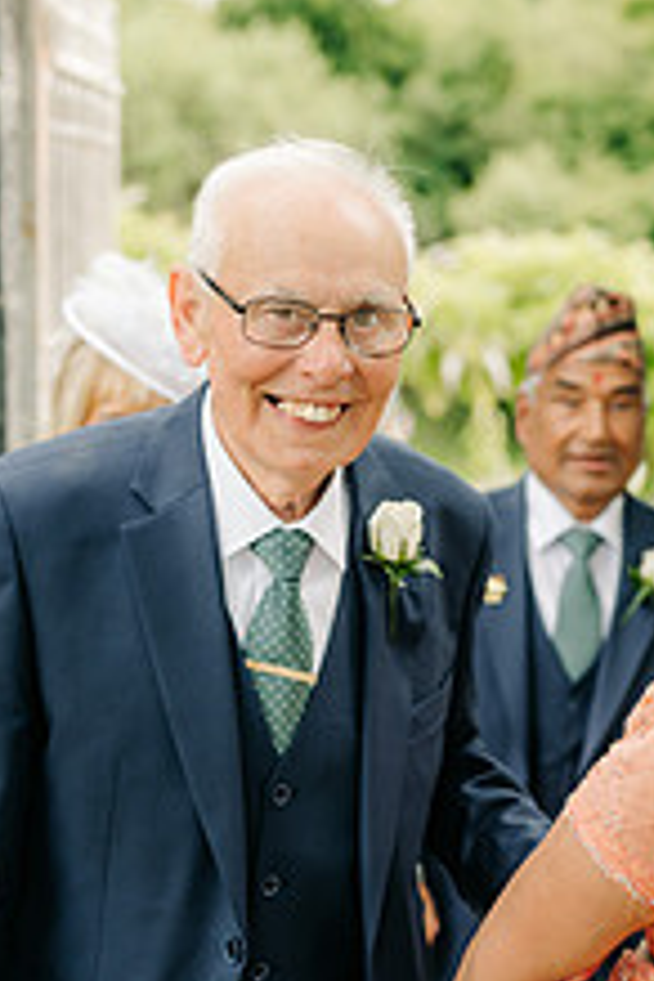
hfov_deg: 18.9
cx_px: 291
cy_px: 529
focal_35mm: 72
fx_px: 1962
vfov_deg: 28.1
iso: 100
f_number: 2
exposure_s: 1/320
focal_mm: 35
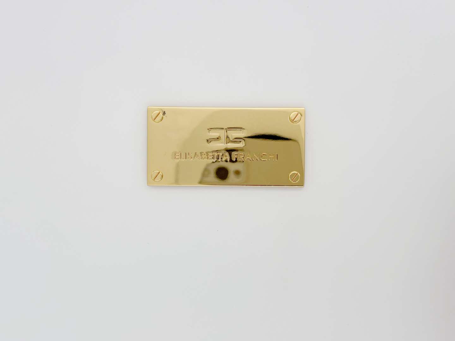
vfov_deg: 30.3
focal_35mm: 48
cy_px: 170
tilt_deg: -86.5
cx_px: 228
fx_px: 631
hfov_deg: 39.7
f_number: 1.78
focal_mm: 6.86
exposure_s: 1/2304
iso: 64
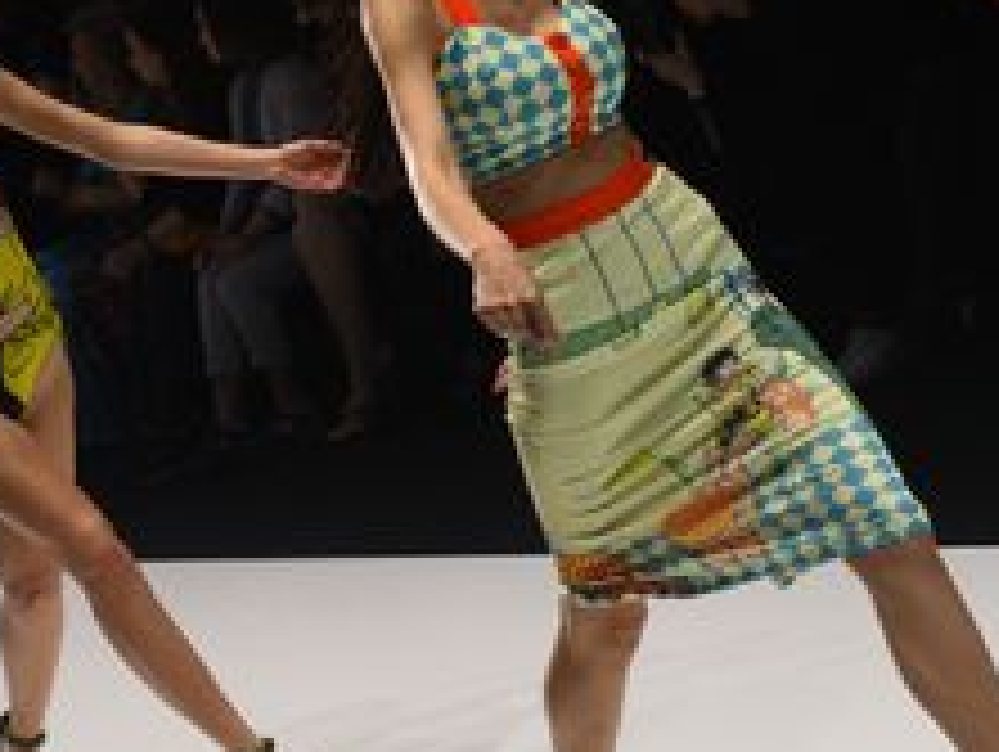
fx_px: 4362
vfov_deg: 9.8
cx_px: 63
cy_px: 275
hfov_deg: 12.9
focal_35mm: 151
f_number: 2.8
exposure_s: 1/800
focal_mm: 50
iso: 1000
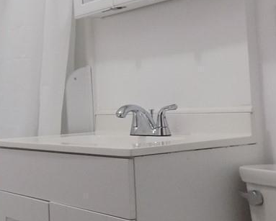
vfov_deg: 25.3
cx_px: -9
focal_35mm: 60
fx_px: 490
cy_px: 84
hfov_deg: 29.1
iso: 400
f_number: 3.1
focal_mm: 4
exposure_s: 1/25
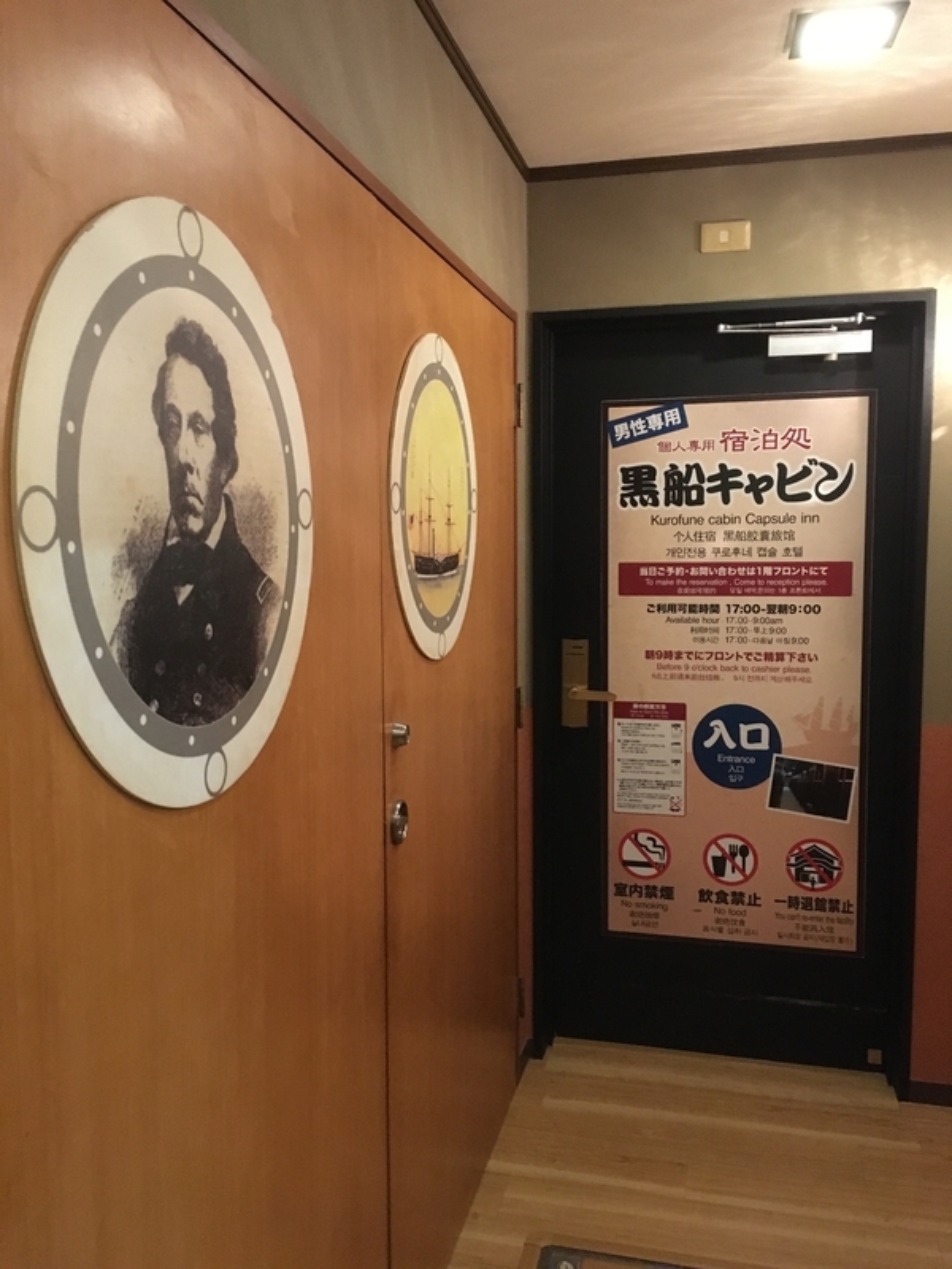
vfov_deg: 61.7
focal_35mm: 29
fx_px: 1063
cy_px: 634
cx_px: 476
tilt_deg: -5.3
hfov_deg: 48.2
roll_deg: +0.1
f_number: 2.2
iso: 320
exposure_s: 1/15
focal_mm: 4.15
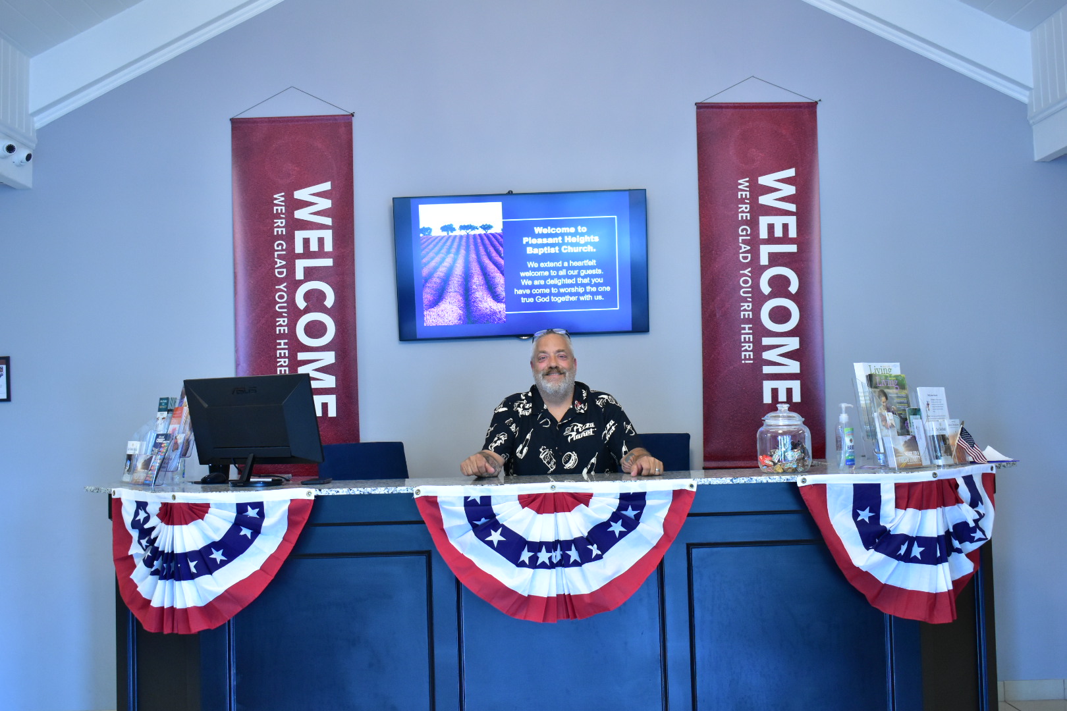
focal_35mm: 39
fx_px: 1156
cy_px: 356
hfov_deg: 49.6
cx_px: 534
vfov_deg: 34.2
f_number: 4.5
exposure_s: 1/60
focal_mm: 26
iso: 1600
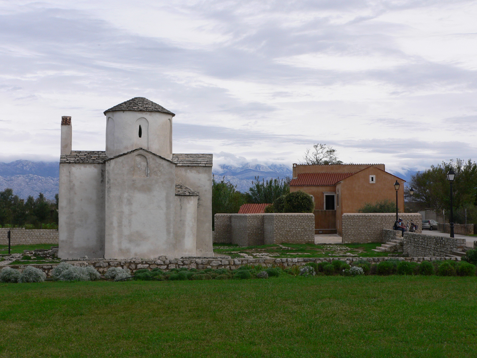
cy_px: 179
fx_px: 841
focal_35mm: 61
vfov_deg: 24.0
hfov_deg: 31.7
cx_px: 238
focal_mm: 10.2
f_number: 5.2
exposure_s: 1/500
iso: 80
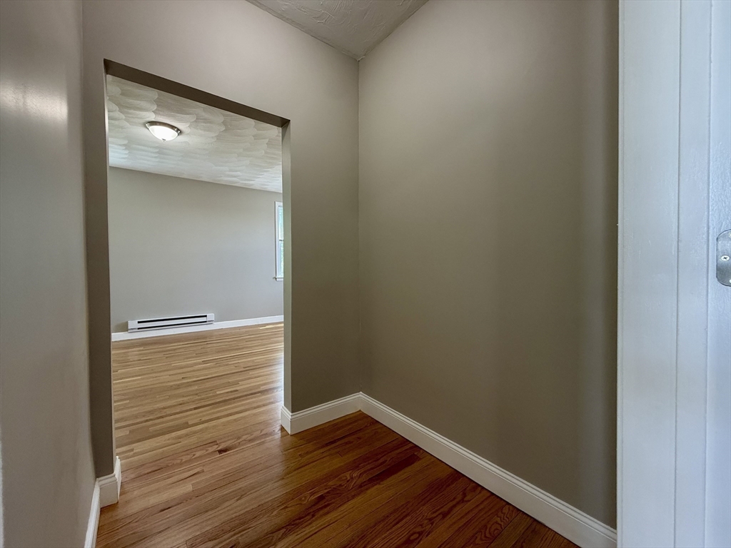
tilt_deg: -2.0
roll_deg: -0.1
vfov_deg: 85.7
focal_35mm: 14
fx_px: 296
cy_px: 274
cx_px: 366
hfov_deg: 102.1
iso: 160
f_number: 2.2
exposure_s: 1/60
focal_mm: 2.22
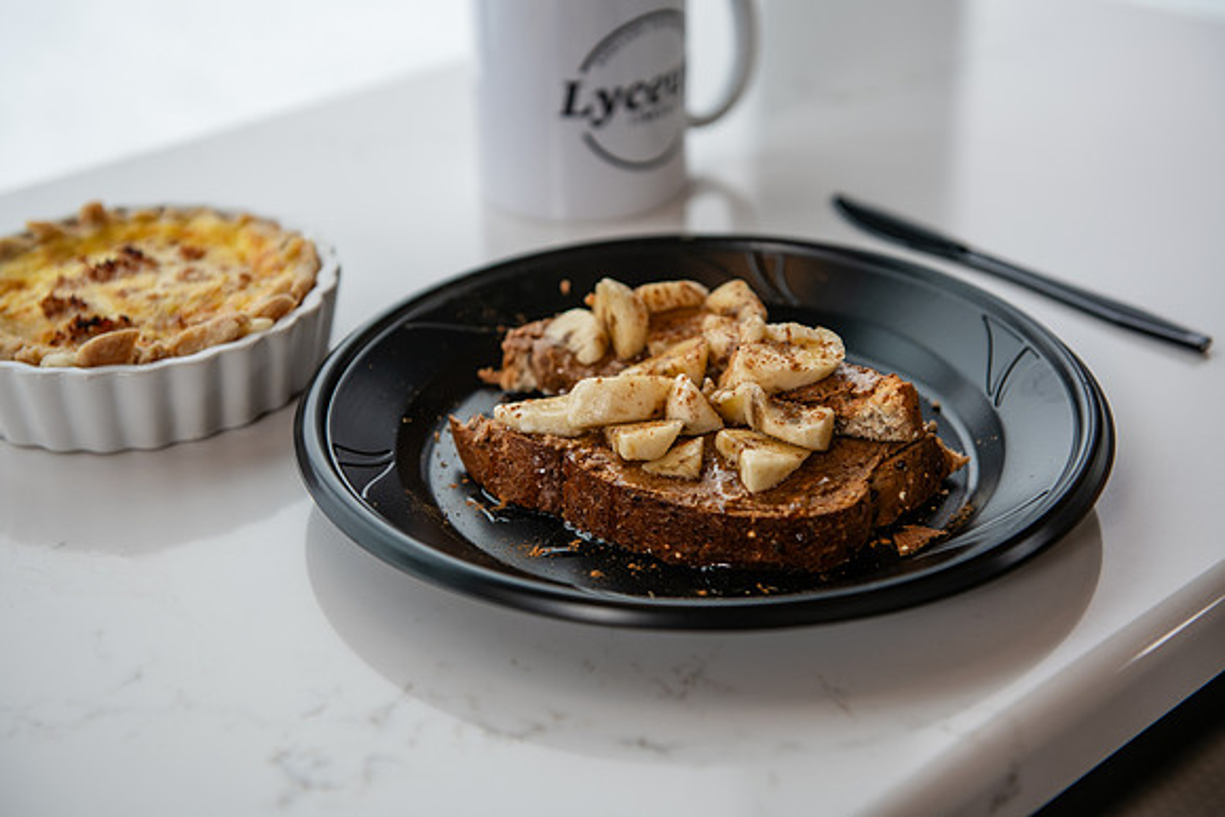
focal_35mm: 58
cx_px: 612
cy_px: 408
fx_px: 1974
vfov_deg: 23.4
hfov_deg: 34.5
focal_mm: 58
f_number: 4
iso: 200
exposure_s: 1/200
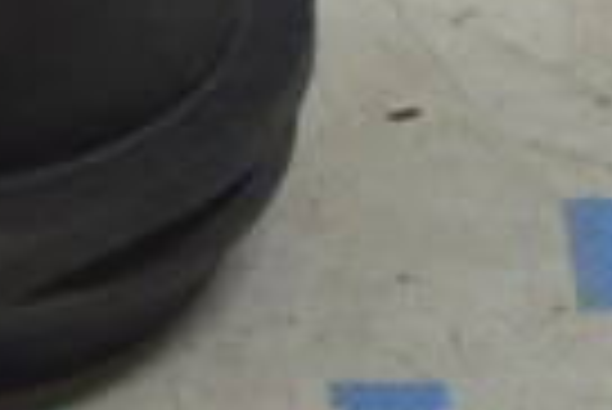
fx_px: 6229
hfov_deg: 5.5
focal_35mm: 366
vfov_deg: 3.7
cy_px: -322
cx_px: -432
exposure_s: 1/40
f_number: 5.6
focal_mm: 52
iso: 400
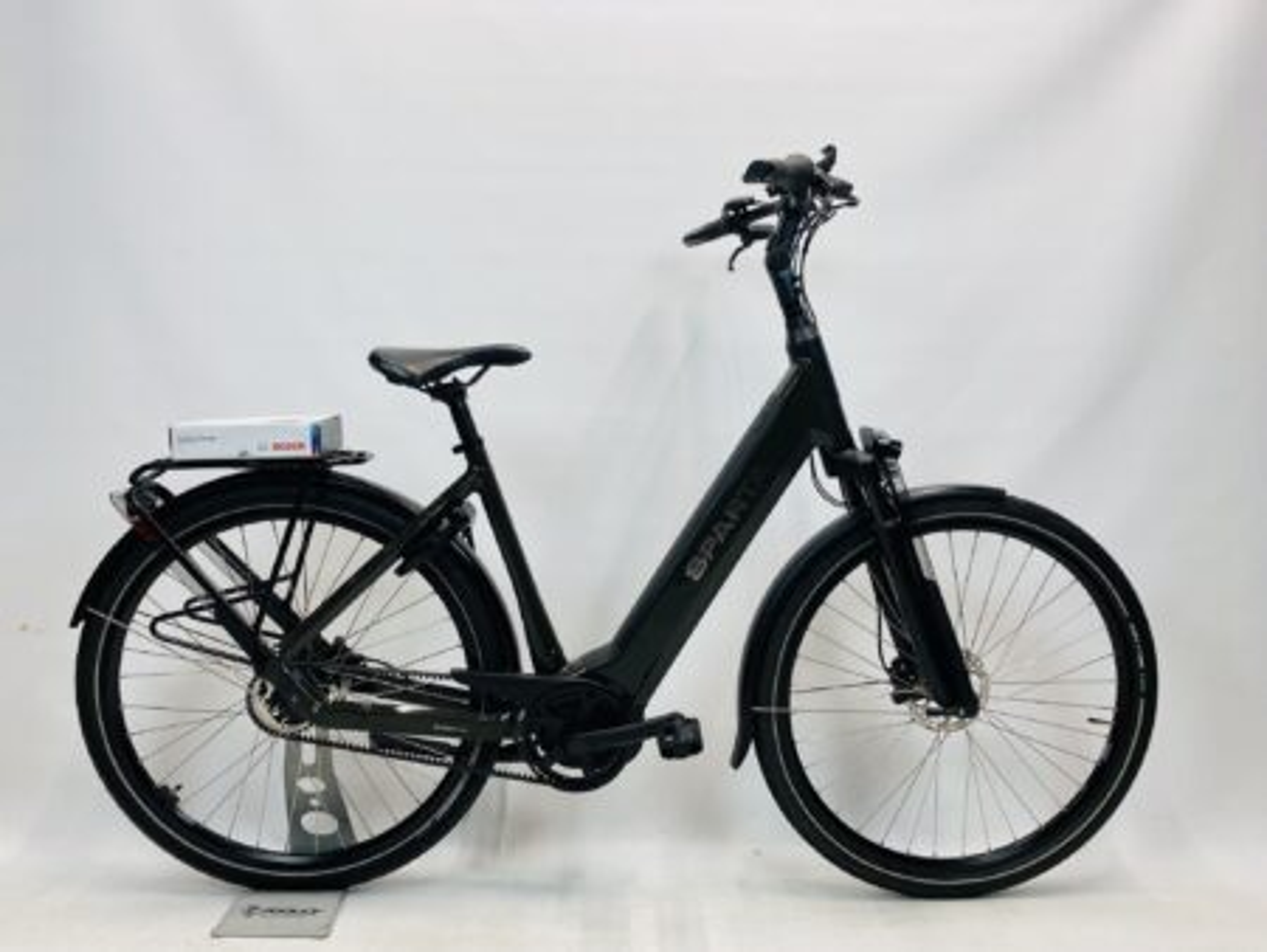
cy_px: 476
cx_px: 634
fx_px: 952
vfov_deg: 53.1
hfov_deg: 67.3
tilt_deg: -2.8
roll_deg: -1.0
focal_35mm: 26
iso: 50
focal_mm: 4.25
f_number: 1.8
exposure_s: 1/100
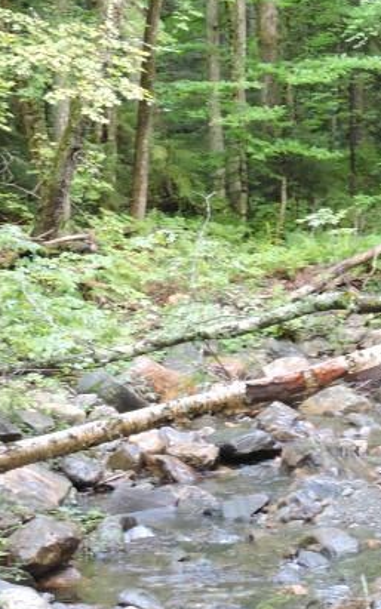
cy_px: 268
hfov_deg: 9.9
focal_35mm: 124
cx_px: 723
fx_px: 2059
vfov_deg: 16.8
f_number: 3.5
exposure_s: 1/25
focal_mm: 8.4
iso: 400
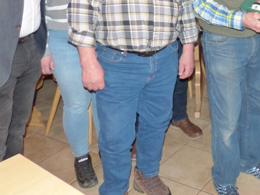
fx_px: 383
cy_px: 9
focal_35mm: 51
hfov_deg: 35.4
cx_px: 232
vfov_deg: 27.3
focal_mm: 4.5
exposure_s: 1/60
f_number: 2.8
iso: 400
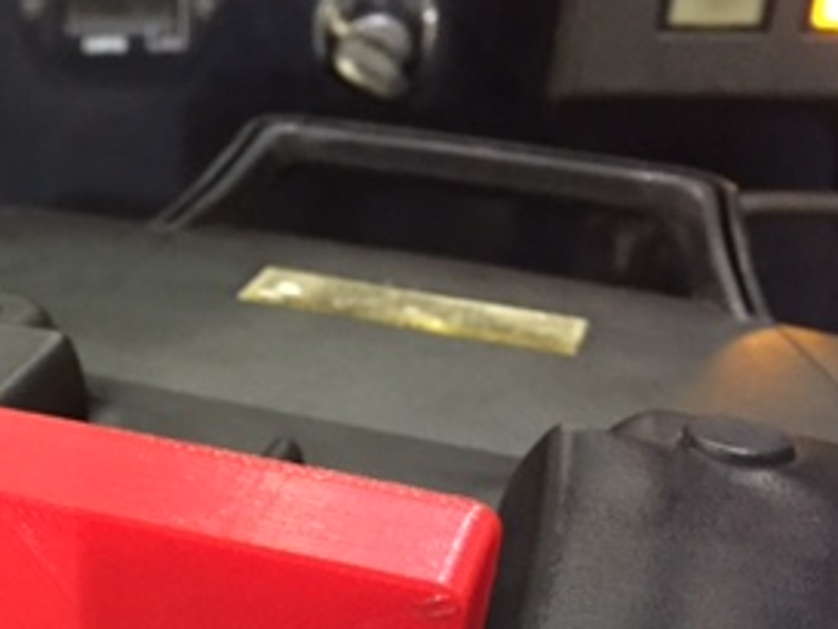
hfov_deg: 26.3
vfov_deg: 21.2
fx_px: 1647
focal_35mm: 68
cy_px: 555
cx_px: -89
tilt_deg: -56.5
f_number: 2.2
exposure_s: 1/15
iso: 400
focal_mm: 4.15
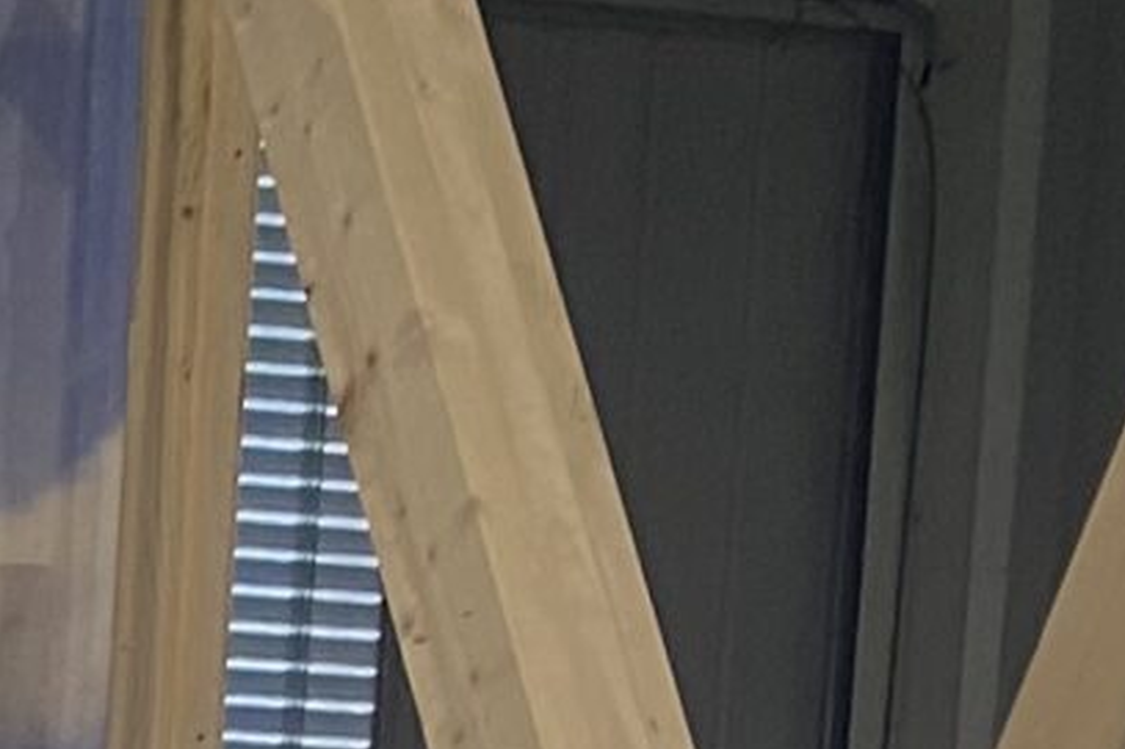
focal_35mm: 170
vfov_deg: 6.8
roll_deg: -0.5
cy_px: 2623
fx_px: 5310
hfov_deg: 9.5
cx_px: -2217
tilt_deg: -7.8
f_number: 1.8
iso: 100
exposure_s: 1/50
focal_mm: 4.25
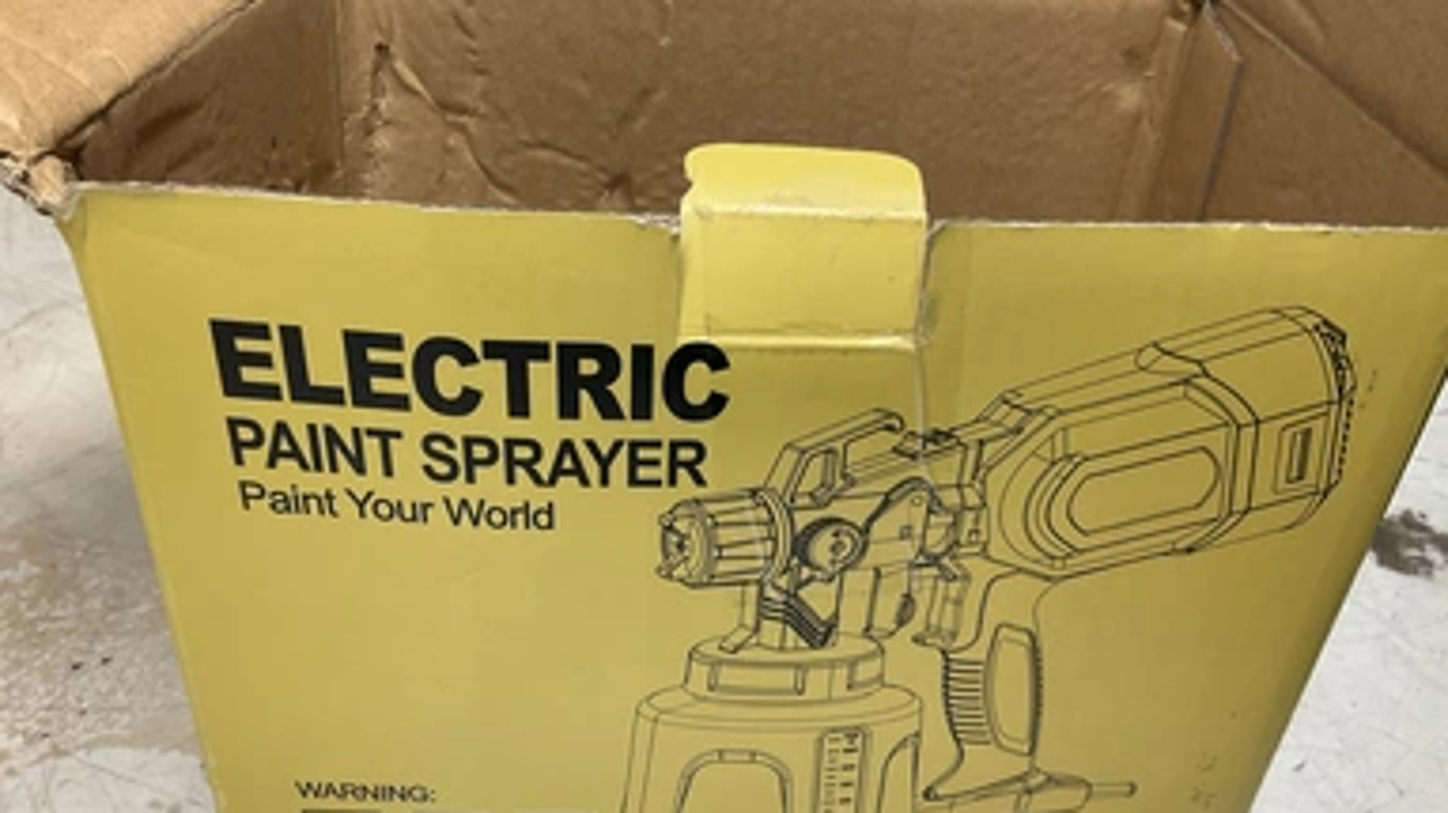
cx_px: 722
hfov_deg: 59.5
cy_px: 446
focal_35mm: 33
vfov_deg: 35.6
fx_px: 1266
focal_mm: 3
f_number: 1.8
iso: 32
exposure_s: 1/120
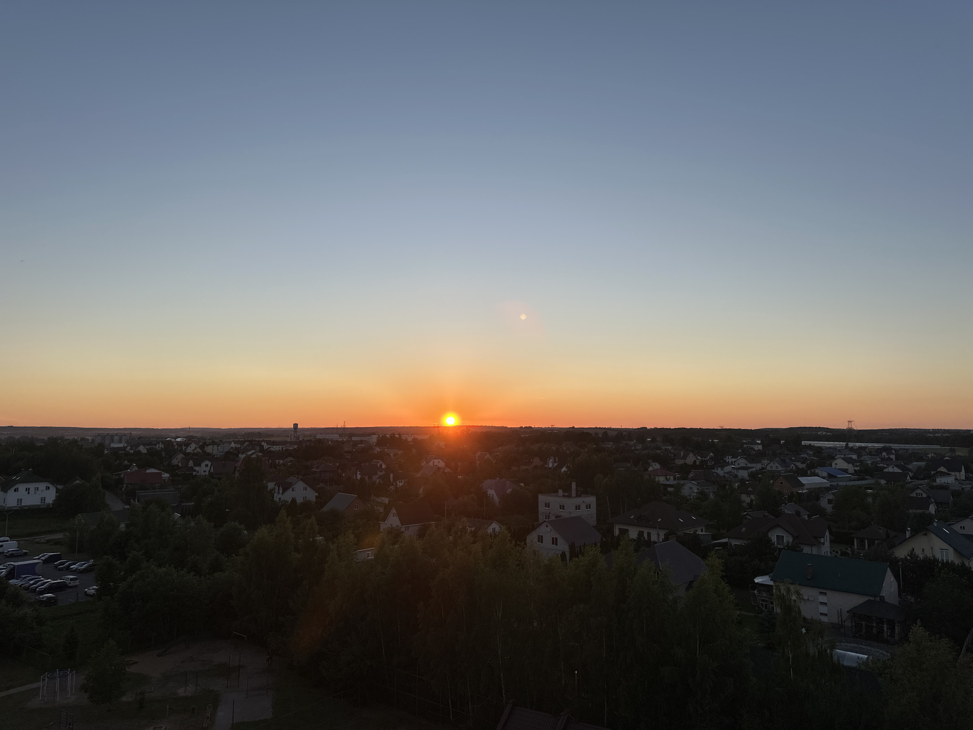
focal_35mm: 24
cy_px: 365
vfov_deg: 56.8
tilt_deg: +5.6
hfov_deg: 71.6
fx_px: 675
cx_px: 486
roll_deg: +0.1
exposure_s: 1/2070
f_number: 1.78
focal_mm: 6.86
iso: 80
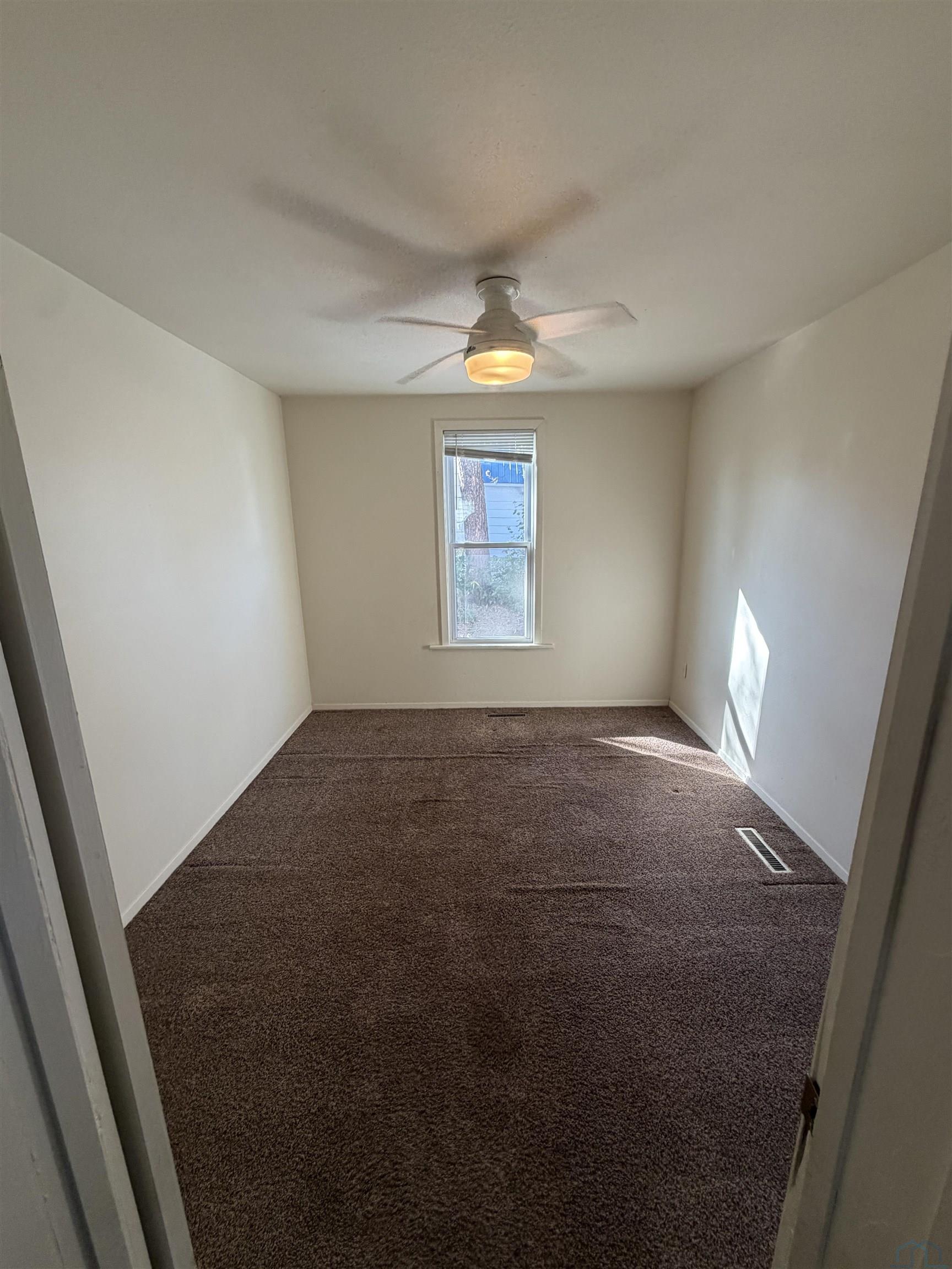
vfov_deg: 102.1
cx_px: 476
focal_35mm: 14
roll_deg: +0.2
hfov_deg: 85.7
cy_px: 634
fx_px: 513
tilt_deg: -12.8
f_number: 2.2
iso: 320
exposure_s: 1/120
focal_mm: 2.22
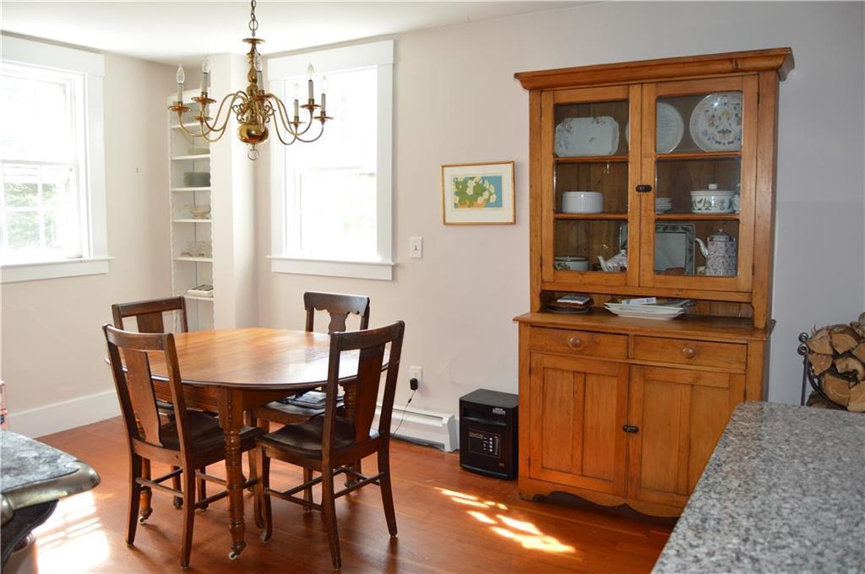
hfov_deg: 67.4
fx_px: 648
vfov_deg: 47.8
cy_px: 287
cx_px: 432
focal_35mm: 27
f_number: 4
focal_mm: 18
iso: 400
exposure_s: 1/80
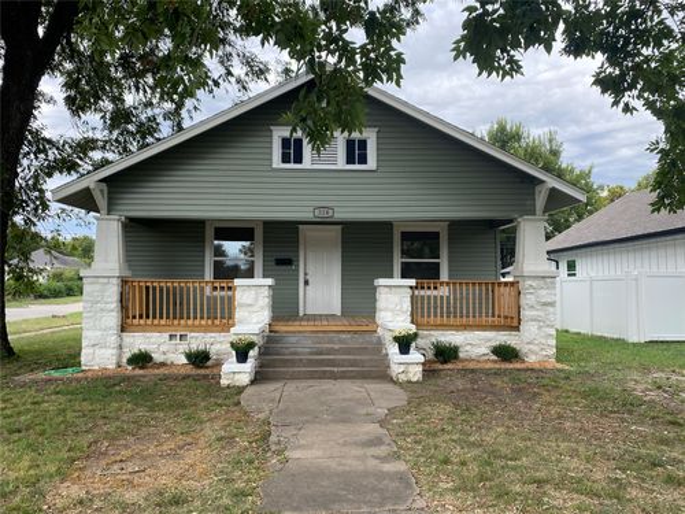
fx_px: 515
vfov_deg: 53.1
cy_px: 257
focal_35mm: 26
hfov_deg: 67.3
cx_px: 342
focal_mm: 4.25
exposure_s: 1/658
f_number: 1.8
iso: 32
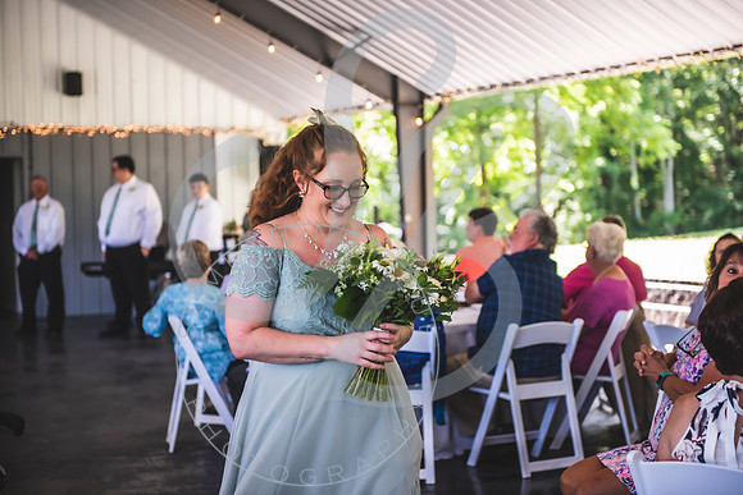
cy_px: 248
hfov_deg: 28.8
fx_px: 1445
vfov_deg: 19.5
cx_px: 372
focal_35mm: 70
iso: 400
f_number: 2.8
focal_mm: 70
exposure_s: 1/200
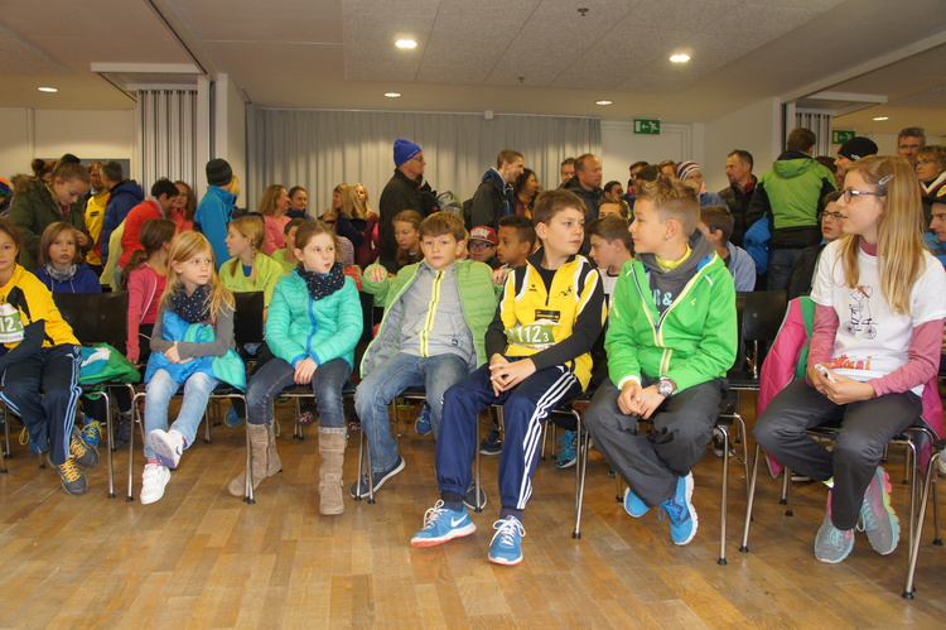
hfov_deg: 67.4
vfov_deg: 47.9
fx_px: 709
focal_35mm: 27
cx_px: 473
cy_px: 315
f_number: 3.5
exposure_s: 1/60
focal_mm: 18
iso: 640
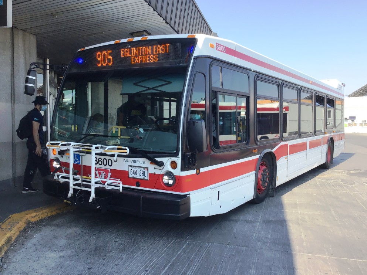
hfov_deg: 56.8
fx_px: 339
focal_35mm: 32
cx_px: 189
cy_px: 140
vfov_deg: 44.2
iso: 25
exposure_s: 1/494
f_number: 2.4
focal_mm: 3.3
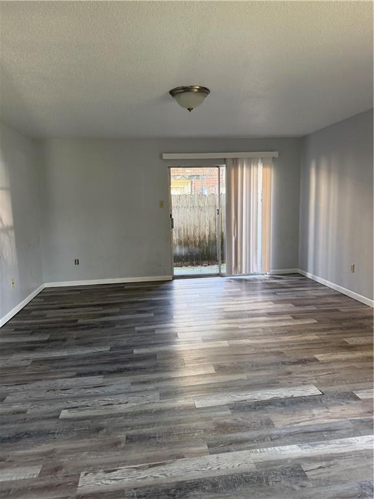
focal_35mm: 24
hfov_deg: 56.8
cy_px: 250
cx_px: 187
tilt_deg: -7.6
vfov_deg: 71.6
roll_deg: +0.6
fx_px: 346
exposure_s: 1/86
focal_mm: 6.76
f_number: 1.78
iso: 200
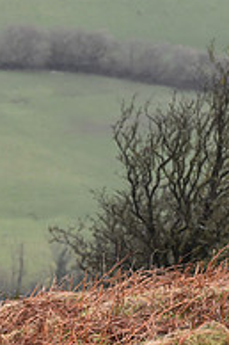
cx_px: -245
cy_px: 160
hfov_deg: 3.9
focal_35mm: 347
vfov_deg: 5.9
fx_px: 3317
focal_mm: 116
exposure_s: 1/800
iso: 3200
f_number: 6.3
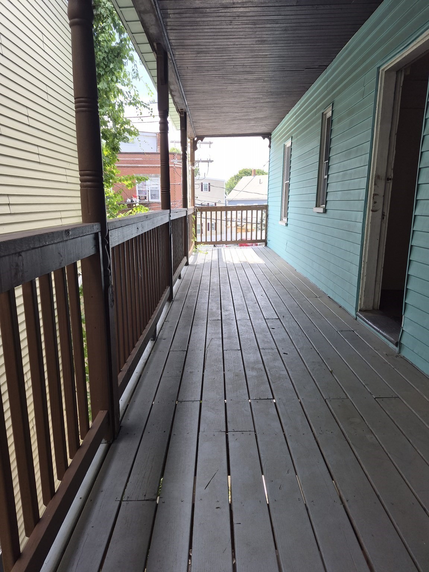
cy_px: 286
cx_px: 214
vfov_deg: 73.9
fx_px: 380
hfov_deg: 58.9
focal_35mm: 23
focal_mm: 5.4
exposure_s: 1/404
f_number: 1.8
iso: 25
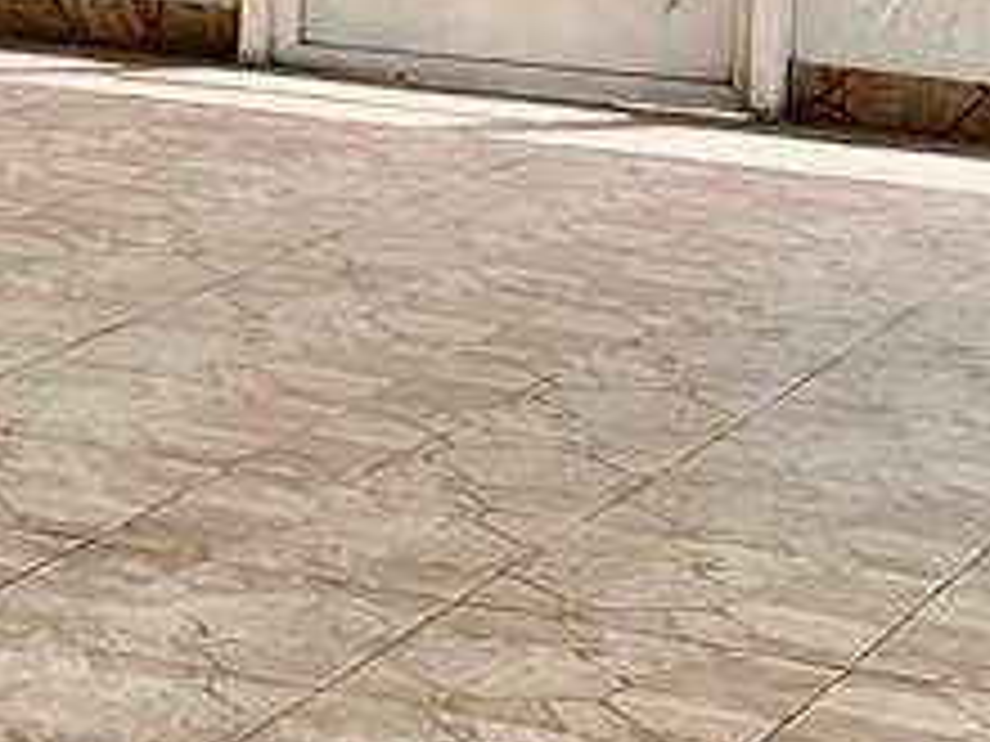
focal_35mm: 189
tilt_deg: -6.9
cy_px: -94
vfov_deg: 7.8
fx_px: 5405
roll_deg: -1.5
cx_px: -158
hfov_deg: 10.3
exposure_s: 1/803
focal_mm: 5.7
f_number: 1.5
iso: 50
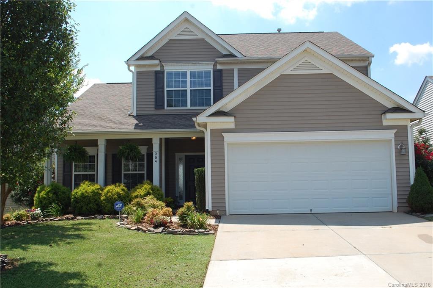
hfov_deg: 49.6
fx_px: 468
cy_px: 144
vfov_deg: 34.1
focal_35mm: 39
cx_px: 216
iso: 200
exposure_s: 1/250
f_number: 8
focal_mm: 26
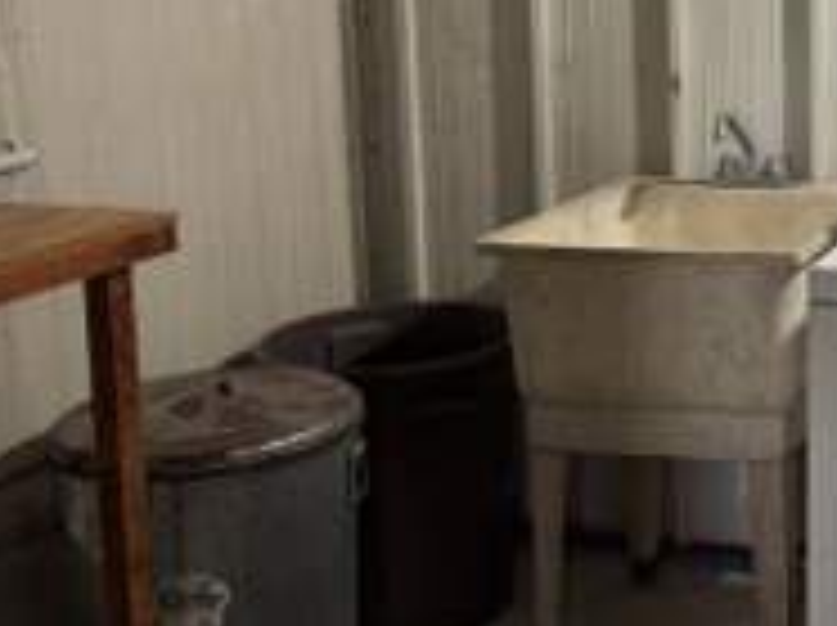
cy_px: 117
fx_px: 1497
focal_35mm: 62
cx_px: 981
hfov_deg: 27.7
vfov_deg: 23.2
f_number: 1.78
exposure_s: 1/60
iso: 125
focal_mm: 6.76
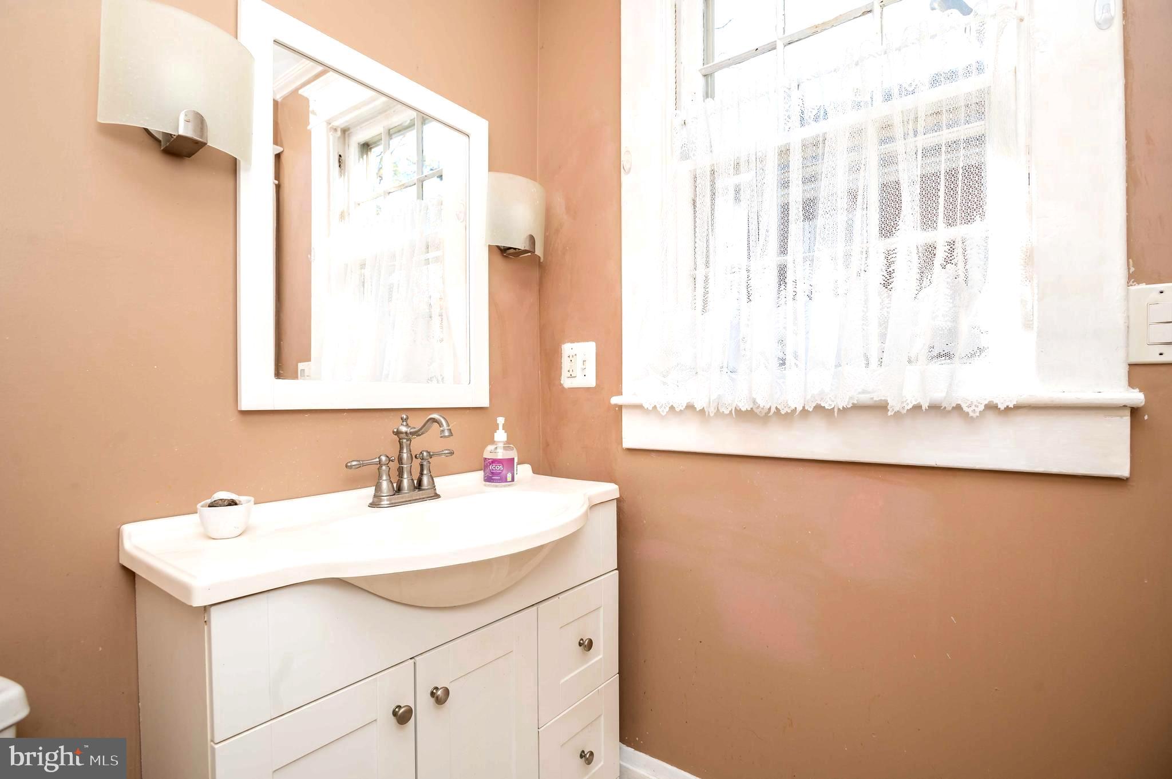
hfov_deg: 93.3
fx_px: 553
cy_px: 390
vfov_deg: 70.3
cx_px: 586
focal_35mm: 17
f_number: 7.1
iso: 640
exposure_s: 1/200
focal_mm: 17
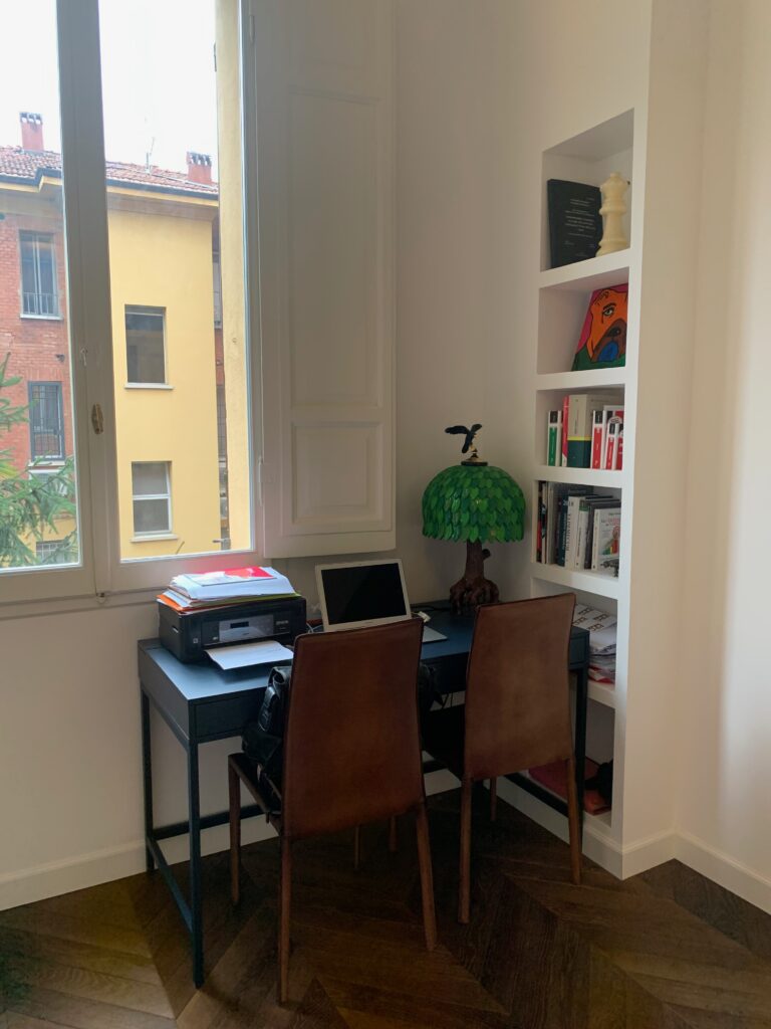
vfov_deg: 67.3
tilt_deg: -6.4
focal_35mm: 26
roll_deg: -0.8
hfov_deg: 53.1
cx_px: 386
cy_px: 514
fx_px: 772
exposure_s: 1/50
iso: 160
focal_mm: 4.25
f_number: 1.8
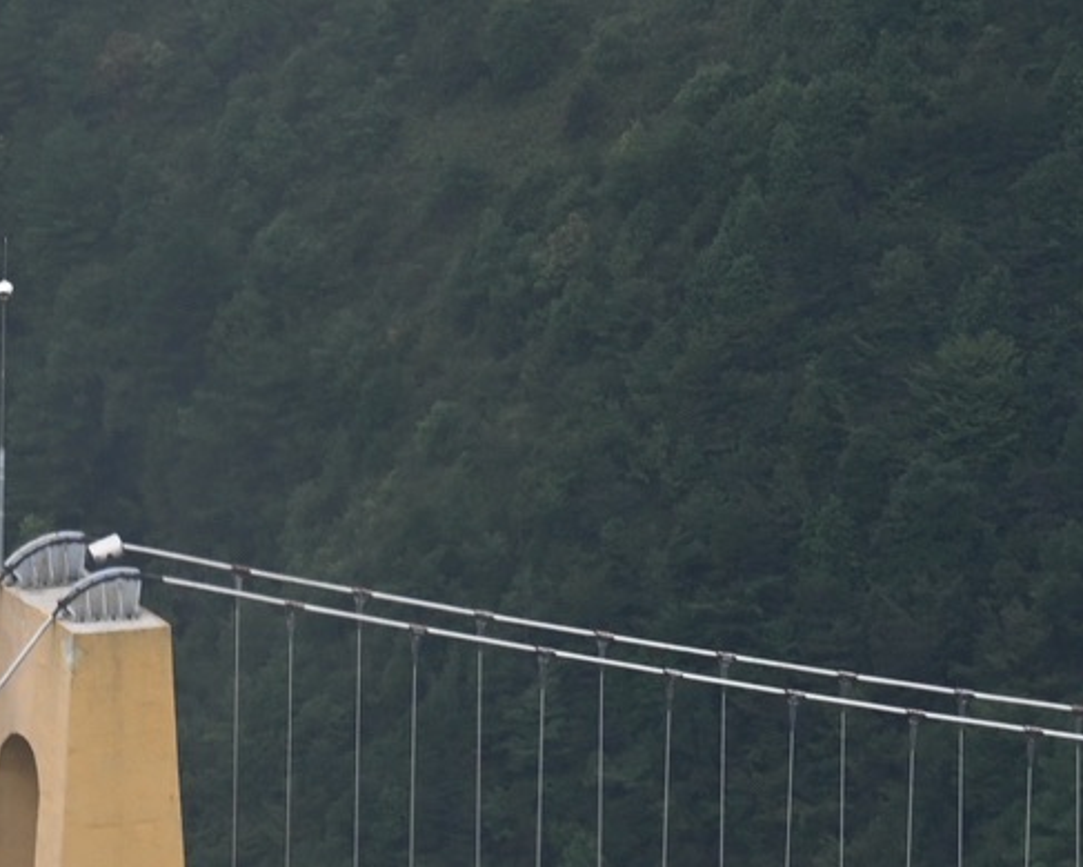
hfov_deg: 3.6
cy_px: 1194
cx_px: 374
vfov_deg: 2.8
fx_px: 17412
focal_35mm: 543
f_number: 5.6
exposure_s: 1/125
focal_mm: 94
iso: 100
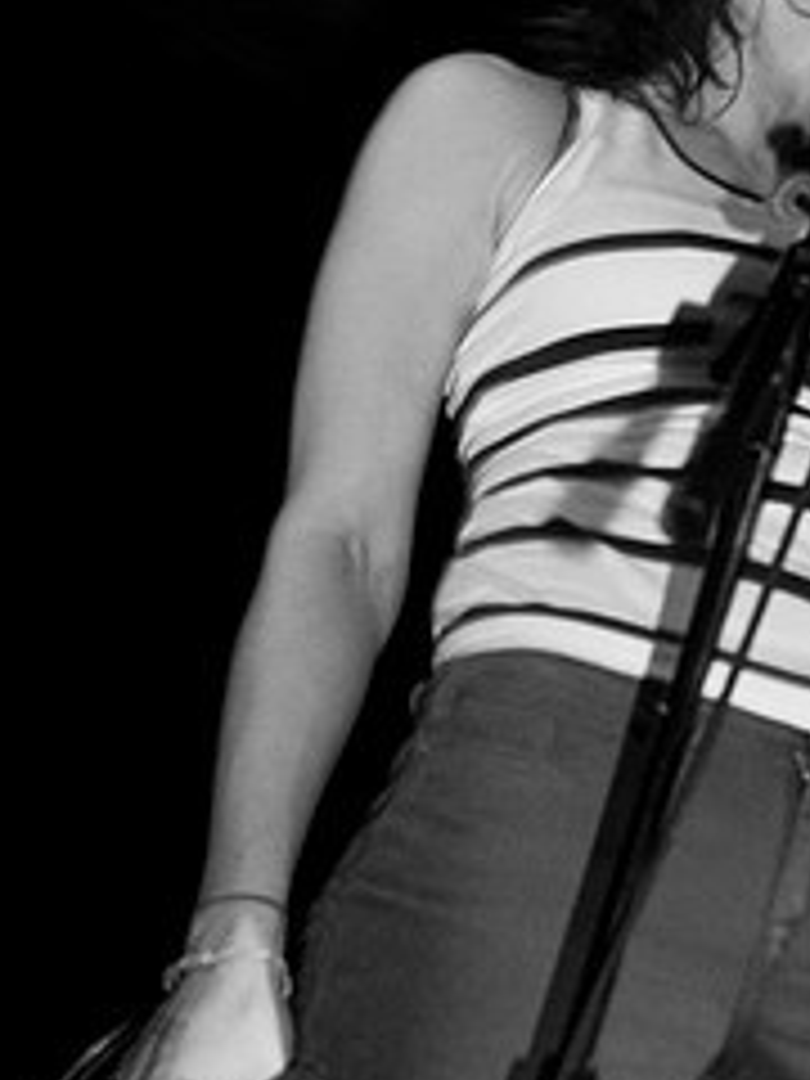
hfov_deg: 13.7
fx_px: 3370
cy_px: 612
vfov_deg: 18.2
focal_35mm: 108
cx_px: 619
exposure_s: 1/50
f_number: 2.8
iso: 800
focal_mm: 40
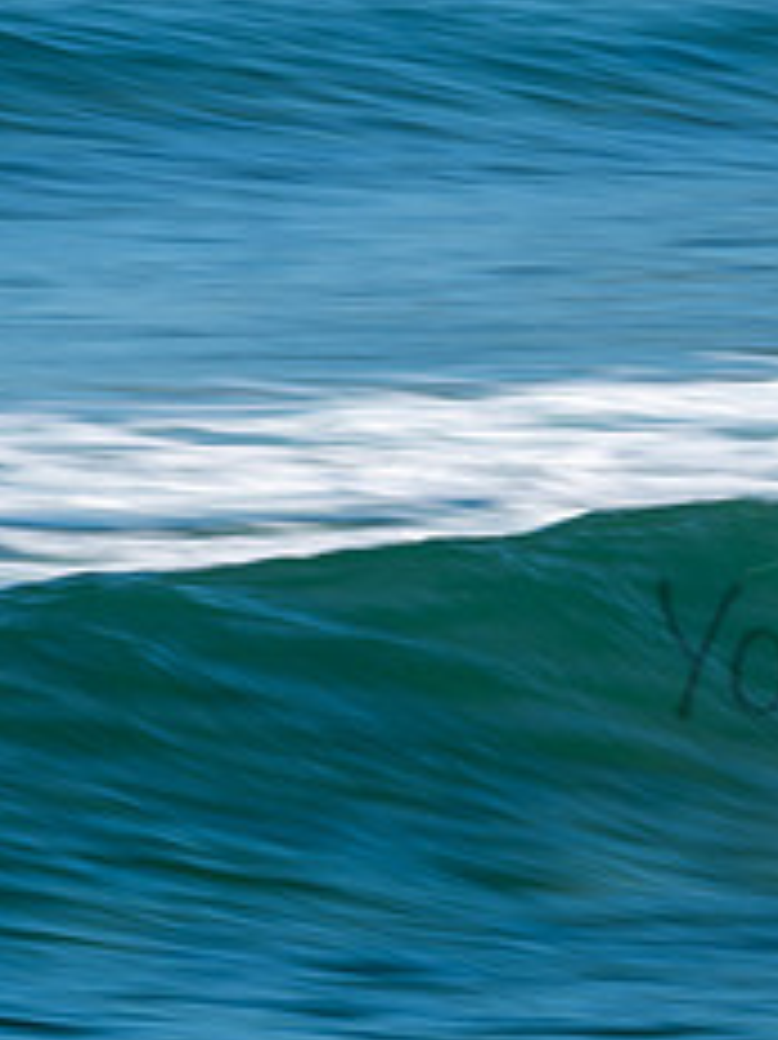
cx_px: 1149
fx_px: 43372
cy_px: 590
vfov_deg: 1.4
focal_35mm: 1446
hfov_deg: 1.0
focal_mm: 500
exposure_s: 1/20
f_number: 20
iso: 31
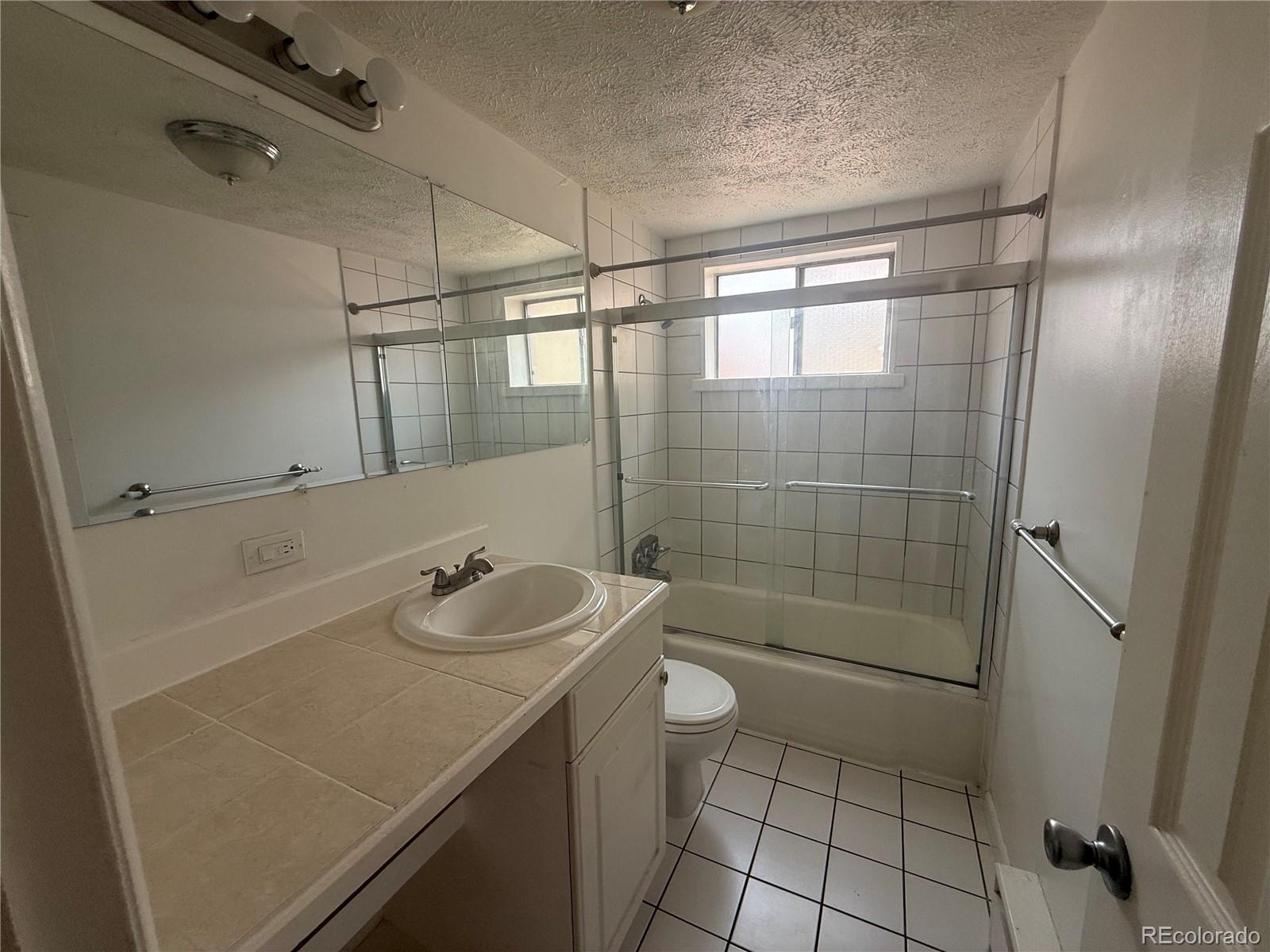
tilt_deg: -8.2
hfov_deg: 102.1
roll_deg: +1.8
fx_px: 514
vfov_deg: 85.7
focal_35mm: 14
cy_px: 476
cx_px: 635
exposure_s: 1/99
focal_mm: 2.22
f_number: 2.2
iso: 80
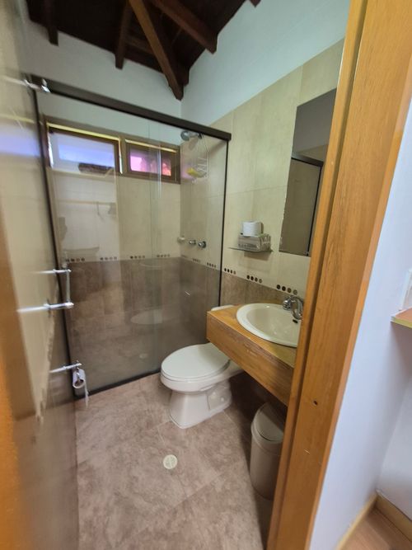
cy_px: 275
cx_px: 206
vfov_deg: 106.2
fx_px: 206
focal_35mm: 13
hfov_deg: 89.9
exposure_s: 1/60
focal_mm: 1.74
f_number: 2.2
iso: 125
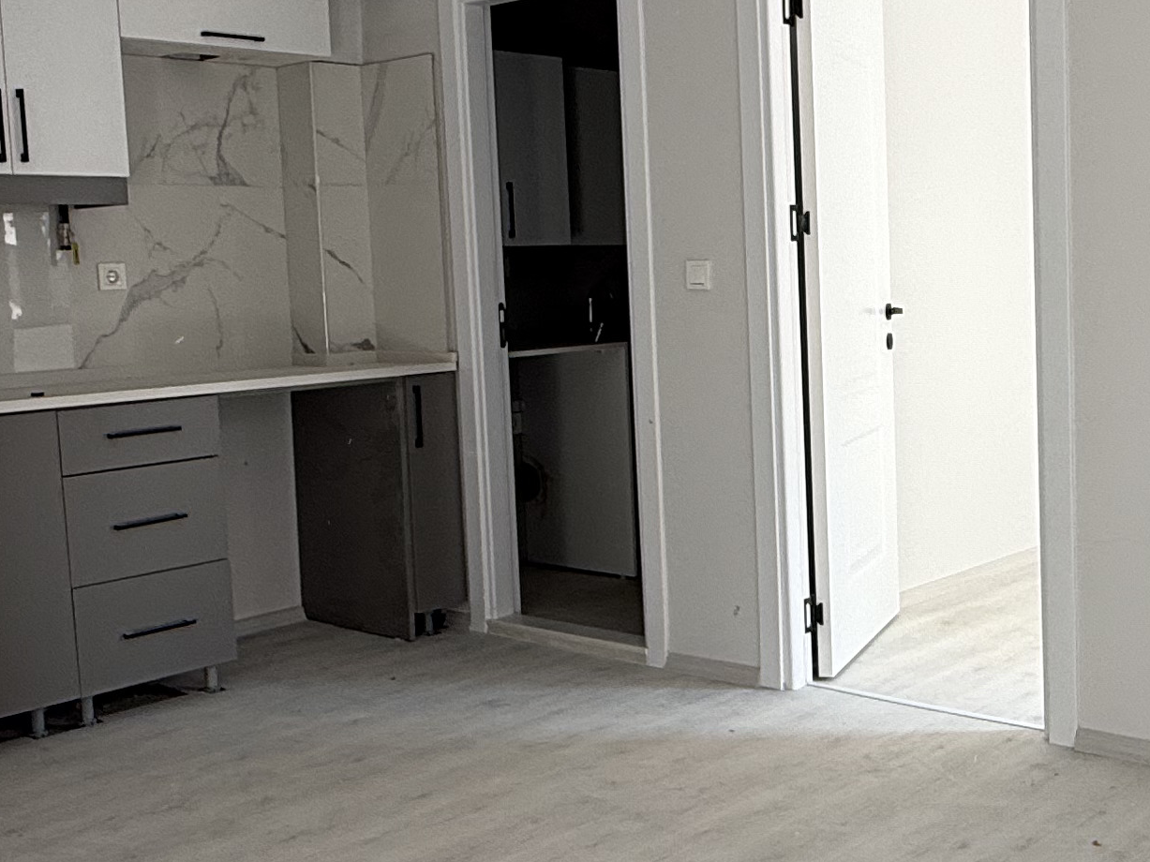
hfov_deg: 40.2
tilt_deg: -5.6
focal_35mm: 46
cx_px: 844
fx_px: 1528
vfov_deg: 31.5
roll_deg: +1.8
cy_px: 403
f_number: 2.2
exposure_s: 1/99
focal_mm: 2.22
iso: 64
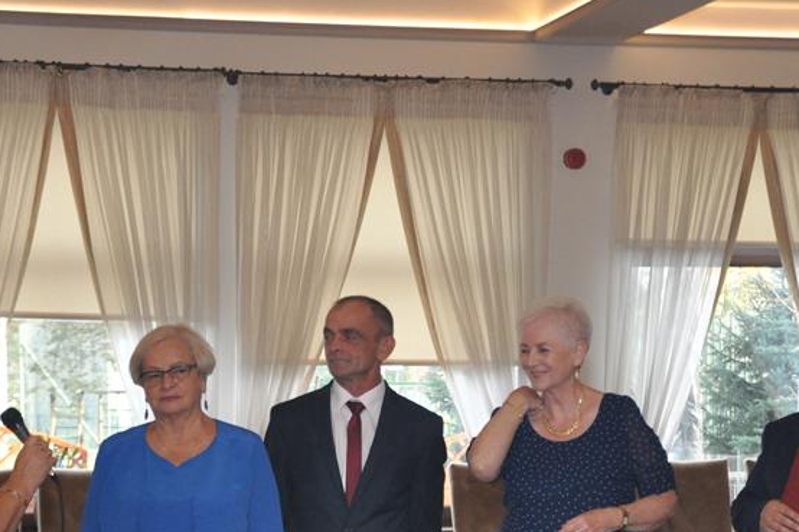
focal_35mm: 97
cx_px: 397
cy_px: 451
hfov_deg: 21.0
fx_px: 2150
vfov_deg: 14.0
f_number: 4.5
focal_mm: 35
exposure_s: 1/60
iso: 1800
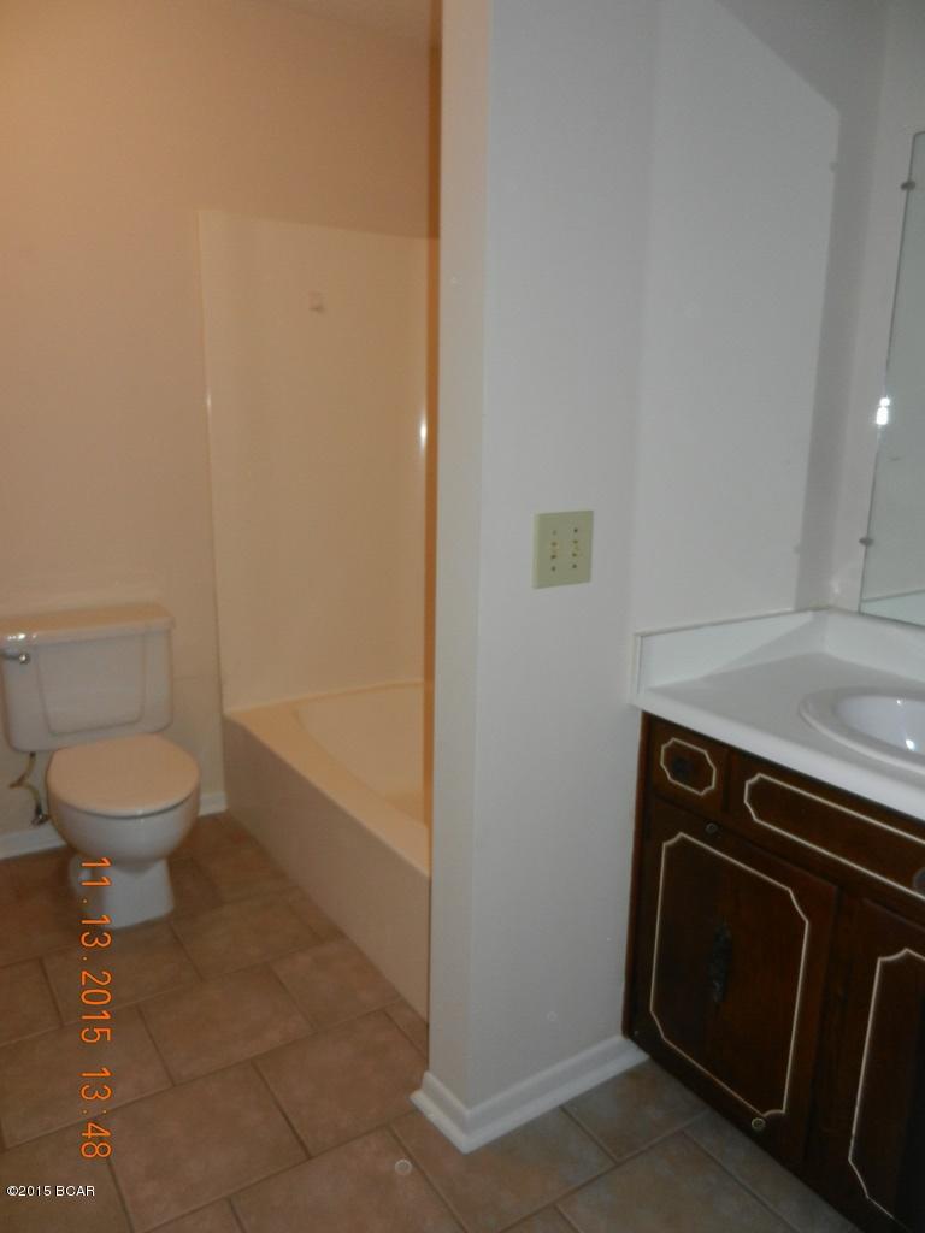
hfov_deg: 54.9
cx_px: 462
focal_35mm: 25
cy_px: 616
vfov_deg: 69.4
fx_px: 891
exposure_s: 1/30
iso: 200
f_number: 3.5
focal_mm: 4.5
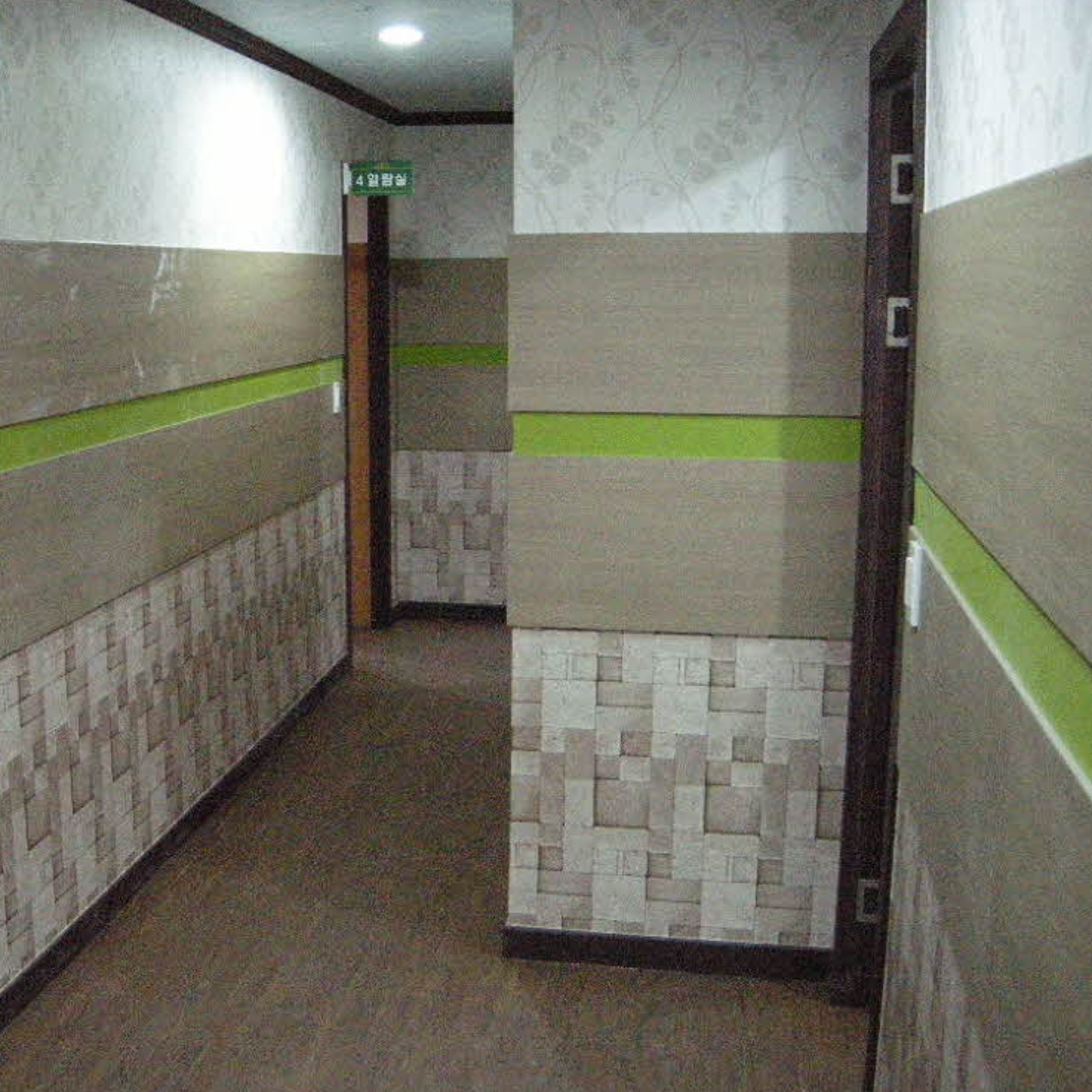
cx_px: 373
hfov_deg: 39.6
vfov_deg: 40.0
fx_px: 1499
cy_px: 550
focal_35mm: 42
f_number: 2.7
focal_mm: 7.5
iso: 1600
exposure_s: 1/68.6
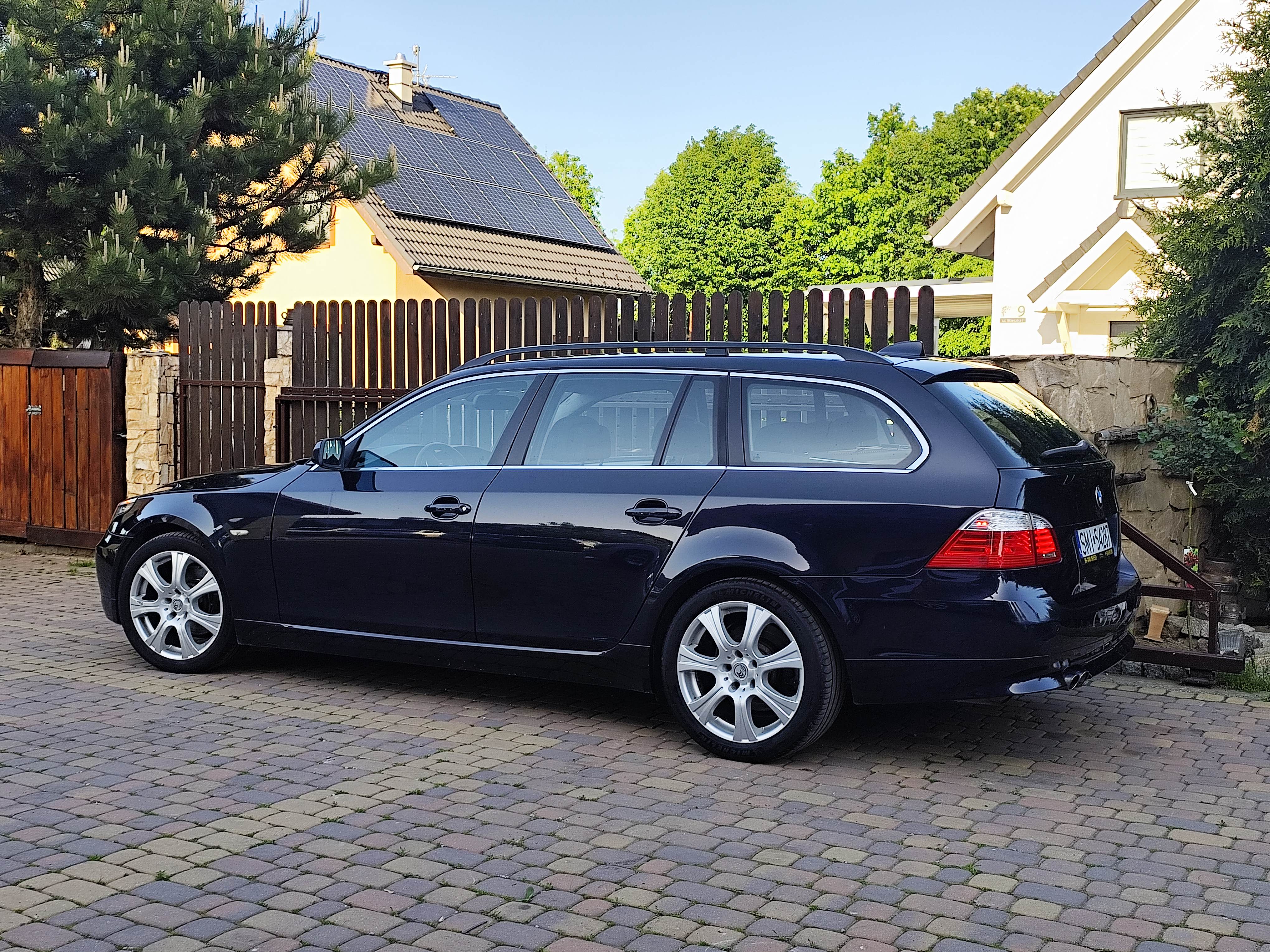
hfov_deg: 50.1
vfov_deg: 38.7
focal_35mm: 37
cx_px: 635
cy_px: 476
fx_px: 1357
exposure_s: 1/436
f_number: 1.65
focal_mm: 6.19
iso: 50
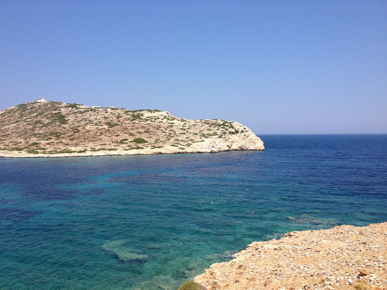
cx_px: 194
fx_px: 391
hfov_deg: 52.6
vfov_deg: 40.7
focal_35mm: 35
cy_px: 145
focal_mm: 4.28
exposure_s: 1/1783
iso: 50
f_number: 2.4
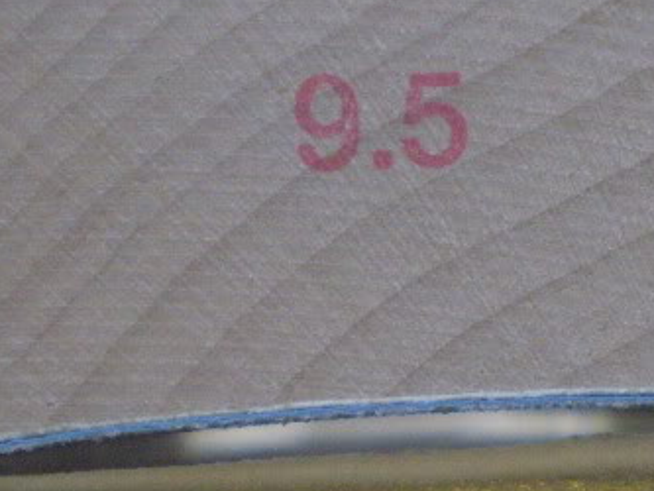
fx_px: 2438
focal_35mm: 129
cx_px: 452
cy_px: 432
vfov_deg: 11.4
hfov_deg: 15.2
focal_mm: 7.4
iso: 400
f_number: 3.5
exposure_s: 1/40
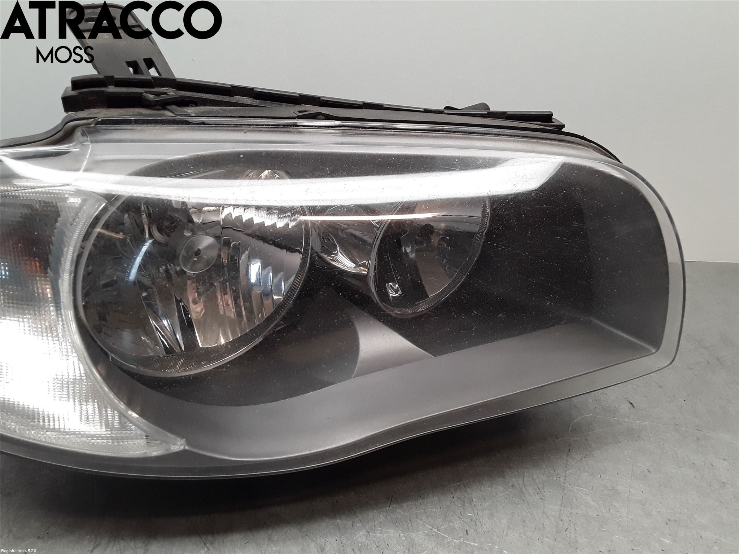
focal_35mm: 28
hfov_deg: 63.4
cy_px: 277
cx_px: 370
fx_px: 598
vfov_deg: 49.7
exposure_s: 1/100
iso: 64
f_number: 1.9
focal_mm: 2.91
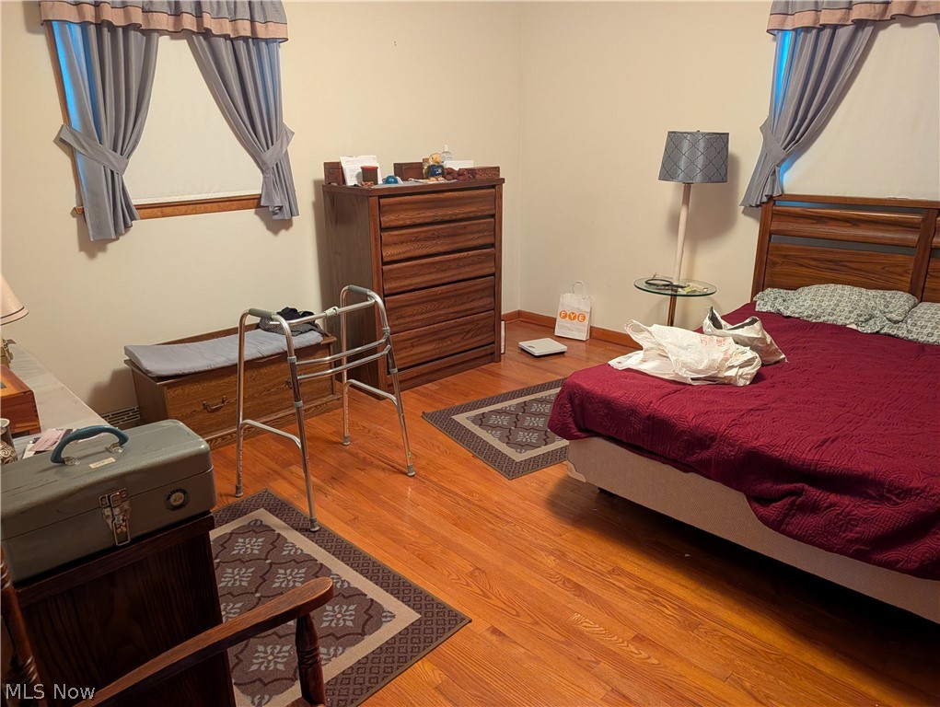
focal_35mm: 24
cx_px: 470
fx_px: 652
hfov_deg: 71.5
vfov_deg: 56.9
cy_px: 354
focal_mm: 6.9
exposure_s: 1/30
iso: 1159
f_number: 1.68
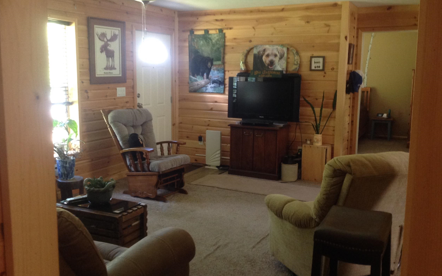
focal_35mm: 38
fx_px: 458
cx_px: 219
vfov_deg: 33.6
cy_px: 127
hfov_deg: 51.5
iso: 200
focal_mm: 4.28
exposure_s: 1/15
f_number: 2.4
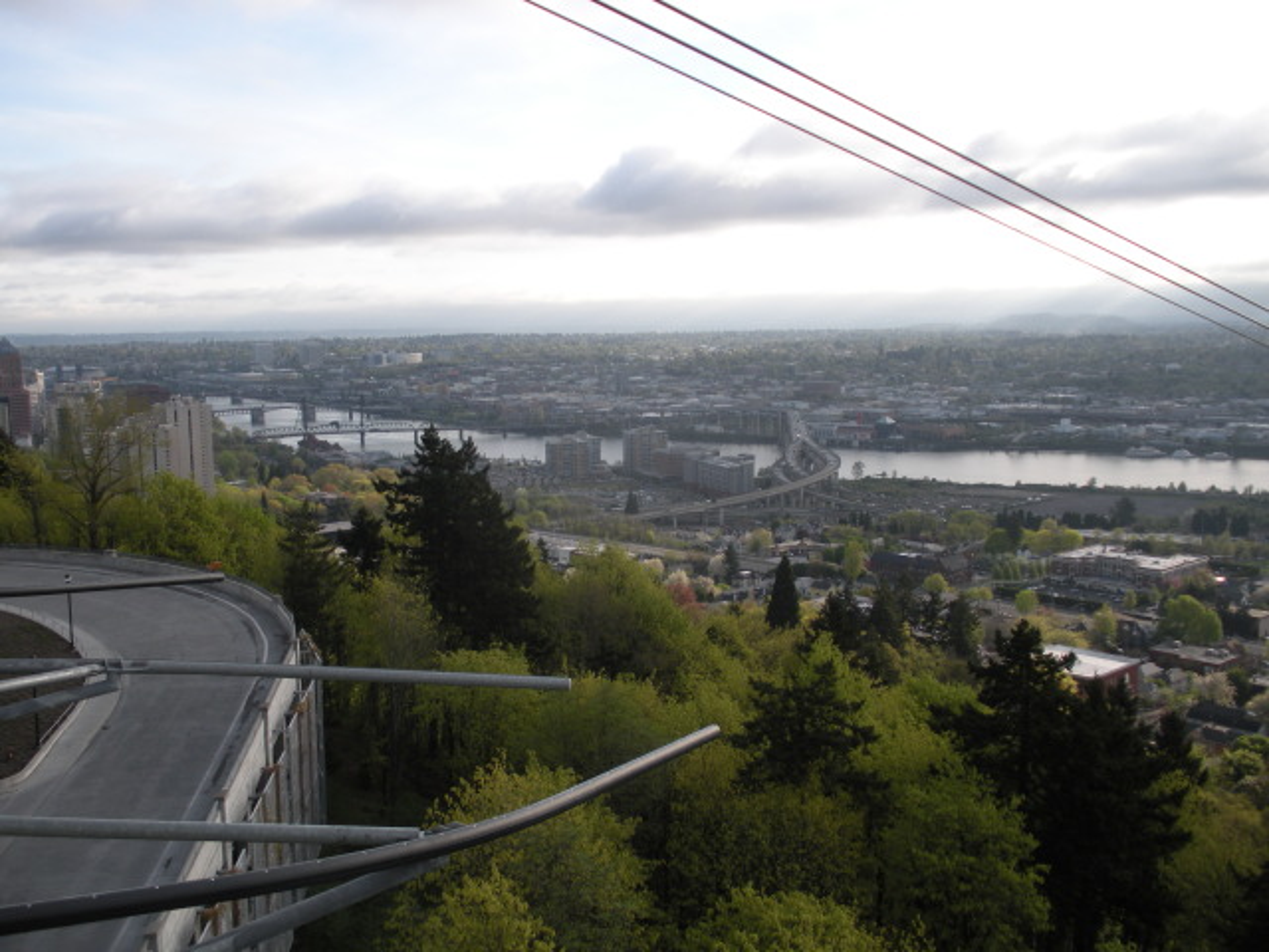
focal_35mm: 36
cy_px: 476
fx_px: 1320
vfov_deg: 39.7
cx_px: 634
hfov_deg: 51.4
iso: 64
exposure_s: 1/310
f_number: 3.5
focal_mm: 6.3
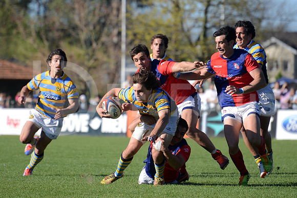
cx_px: 148
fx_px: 2475
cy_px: 99
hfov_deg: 6.9
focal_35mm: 300
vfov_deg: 4.6
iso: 320
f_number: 5.6
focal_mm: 300
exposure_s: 1/800
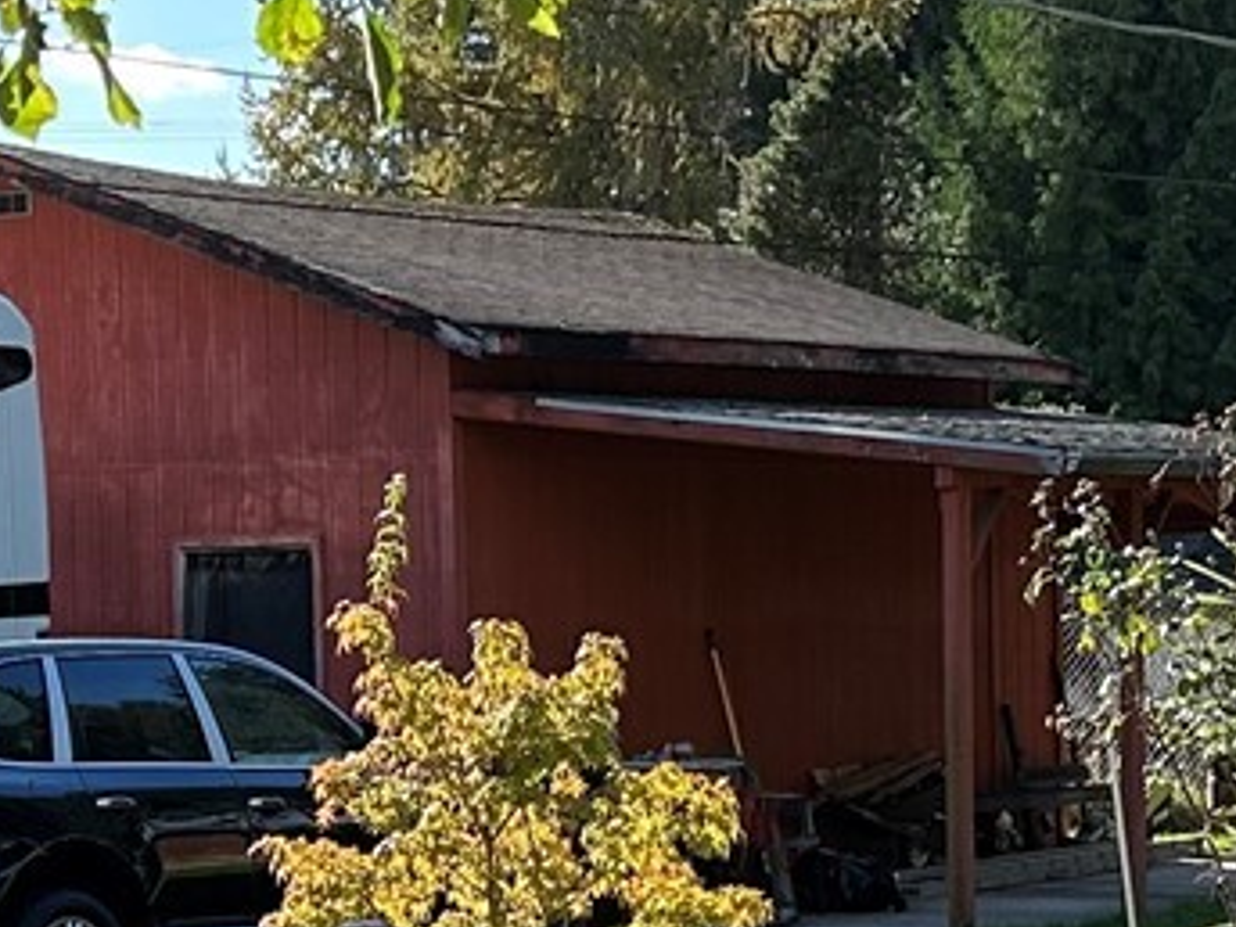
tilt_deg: -3.3
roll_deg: +2.6
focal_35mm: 121
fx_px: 4320
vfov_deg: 12.2
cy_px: 704
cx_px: 873
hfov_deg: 16.2
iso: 50
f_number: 1.5
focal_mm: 5.7
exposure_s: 1/1224
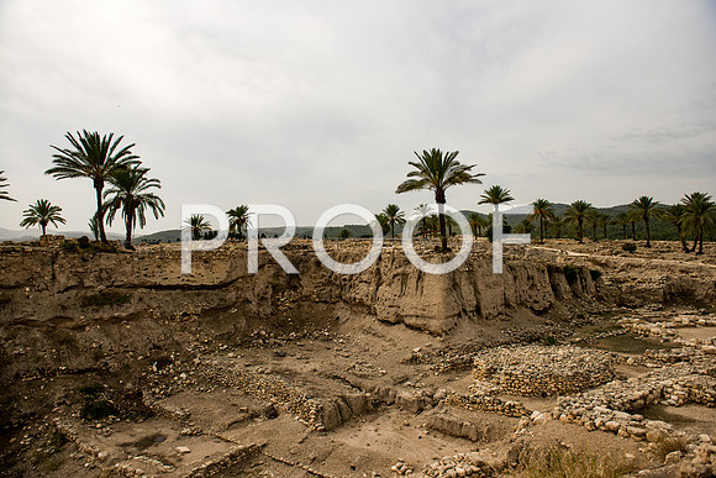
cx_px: 358
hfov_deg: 73.7
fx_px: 477
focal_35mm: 24
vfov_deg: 53.2
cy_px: 239
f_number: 3.5
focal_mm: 24
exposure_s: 1/1000
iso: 100
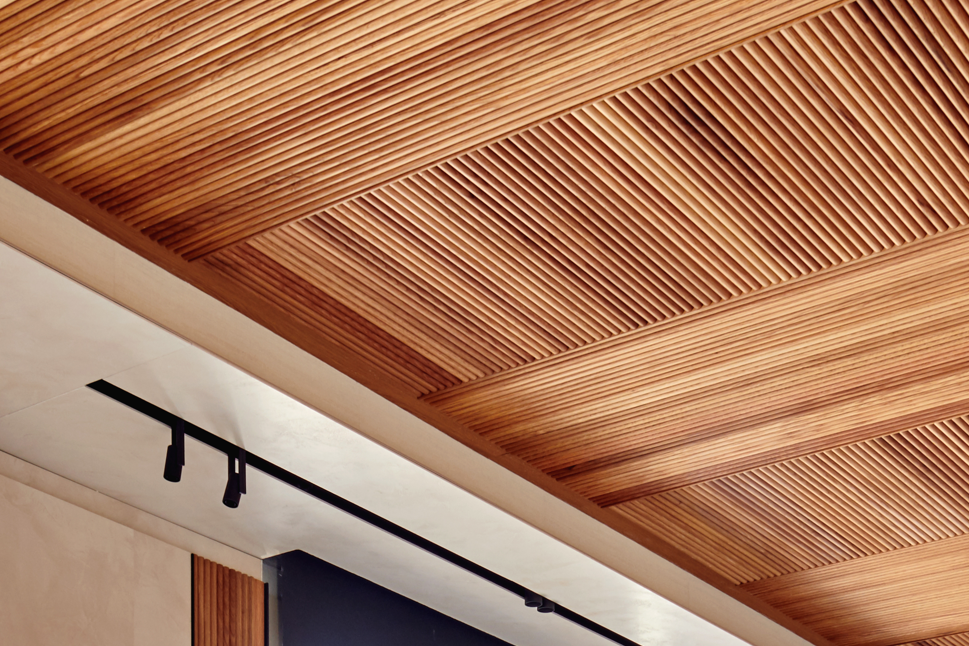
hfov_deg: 29.2
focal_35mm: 69
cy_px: 1259
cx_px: 505
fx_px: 1857
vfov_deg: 15.9
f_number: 13
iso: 64
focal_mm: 17
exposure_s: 3
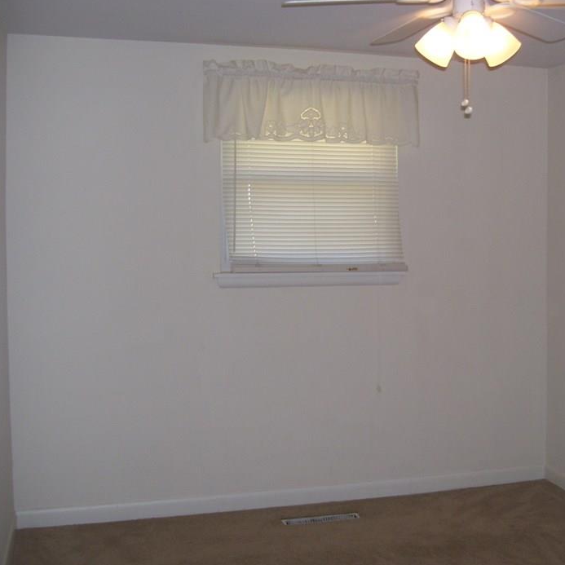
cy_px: 258
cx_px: 373
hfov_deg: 35.7
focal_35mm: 47
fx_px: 868
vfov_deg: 36.0
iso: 80
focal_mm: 6
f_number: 2.7
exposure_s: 1/60
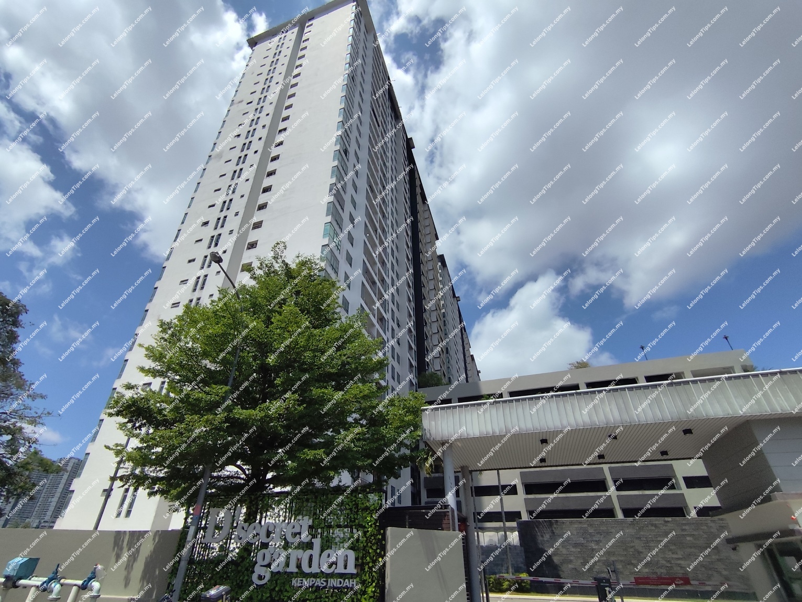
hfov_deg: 94.5
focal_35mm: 16
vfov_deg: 78.1
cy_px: 301
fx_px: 371
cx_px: 401
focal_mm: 1.65
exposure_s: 1/3999
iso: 50
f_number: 2.2
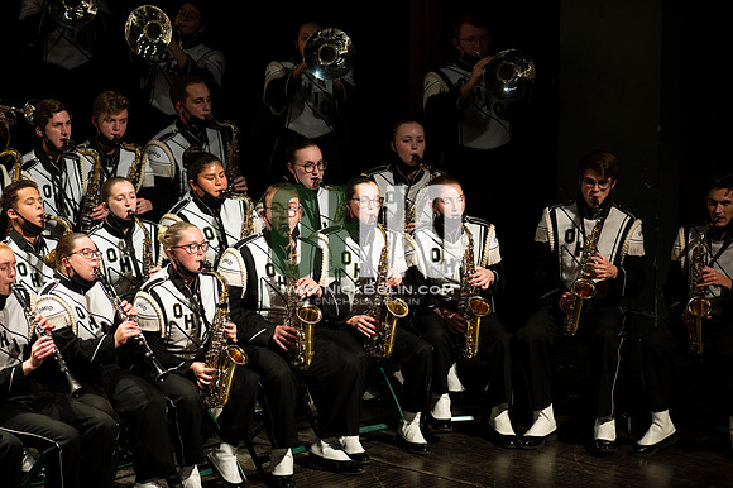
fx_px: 6105
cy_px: 244
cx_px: 366
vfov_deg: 4.6
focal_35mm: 300
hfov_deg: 6.9
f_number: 2.8
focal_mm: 300
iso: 3200
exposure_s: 1/500
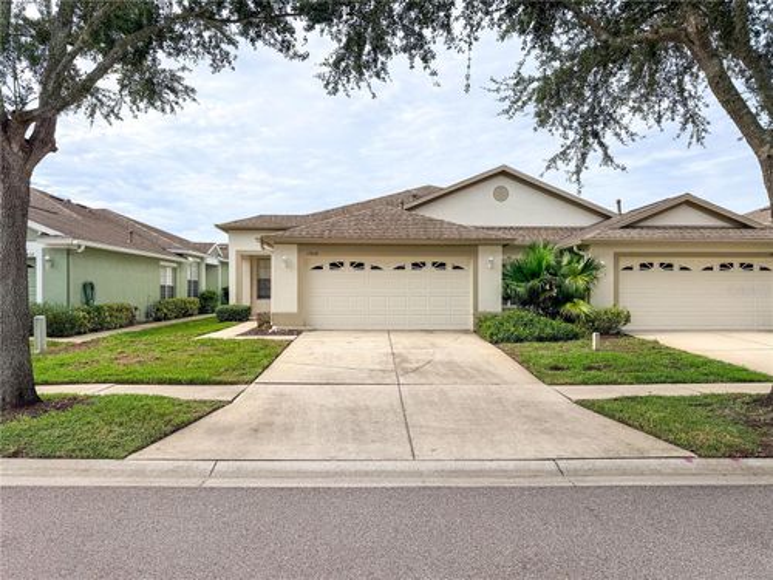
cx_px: 386
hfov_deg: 71.6
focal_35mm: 24
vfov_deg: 56.8
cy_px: 290
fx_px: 536
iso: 80
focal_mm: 6.76
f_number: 1.8
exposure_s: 1/5700
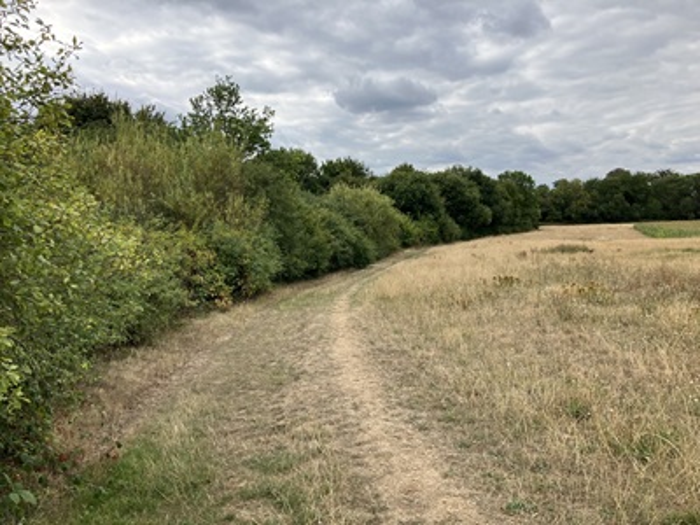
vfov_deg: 49.7
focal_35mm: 28
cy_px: 262
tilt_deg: -3.0
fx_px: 566
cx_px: 350
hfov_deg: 63.4
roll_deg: +0.8
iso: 32
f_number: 1.8
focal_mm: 3.99
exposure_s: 1/1215
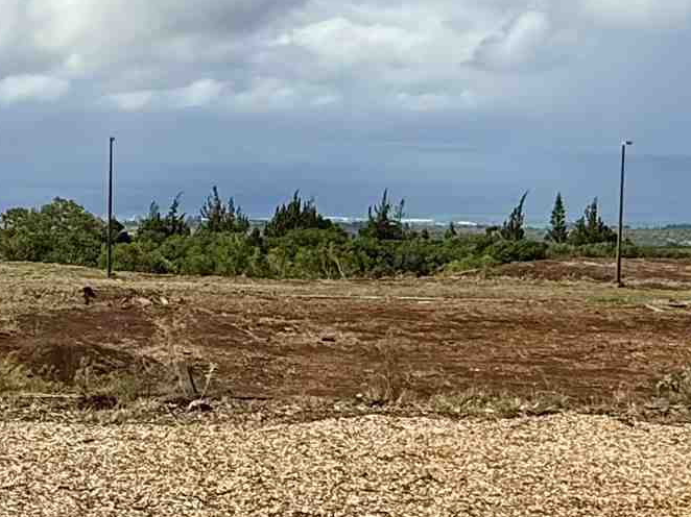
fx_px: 1297
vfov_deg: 22.5
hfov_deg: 27.9
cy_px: 163
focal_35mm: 65
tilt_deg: -1.9
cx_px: -16
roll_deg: -0.6
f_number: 2.2
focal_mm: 2.22
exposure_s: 1/5155
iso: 50
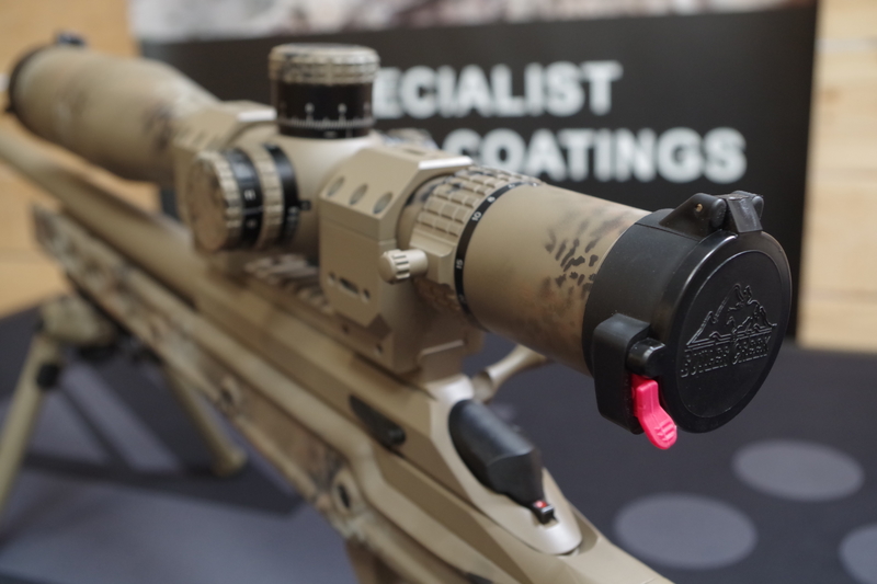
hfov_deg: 53.1
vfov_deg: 36.9
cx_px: 438
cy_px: 292
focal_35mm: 36
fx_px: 877
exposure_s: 1/40
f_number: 5
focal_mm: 24.38
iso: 1600
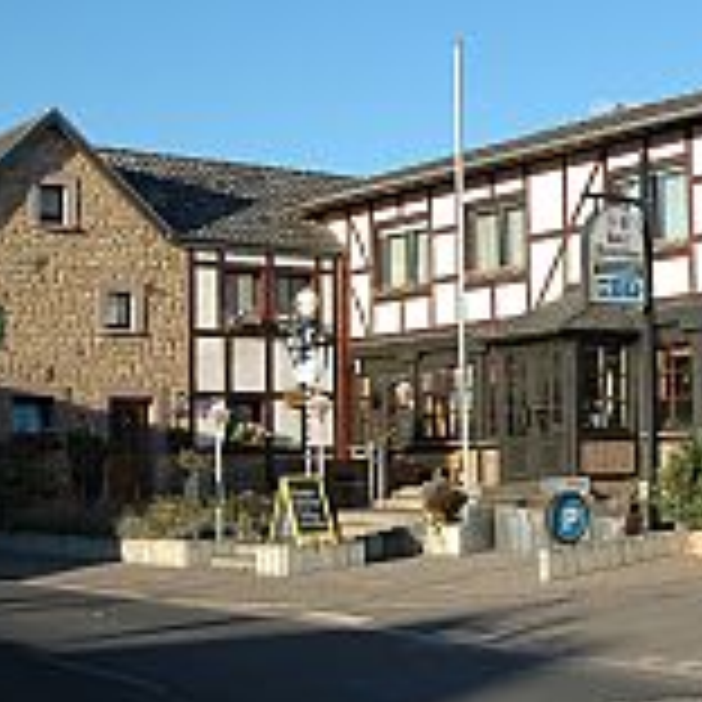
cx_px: 554
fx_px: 1652
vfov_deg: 24.0
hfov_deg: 23.7
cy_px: 342
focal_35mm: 72
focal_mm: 22
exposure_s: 1/320
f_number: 9
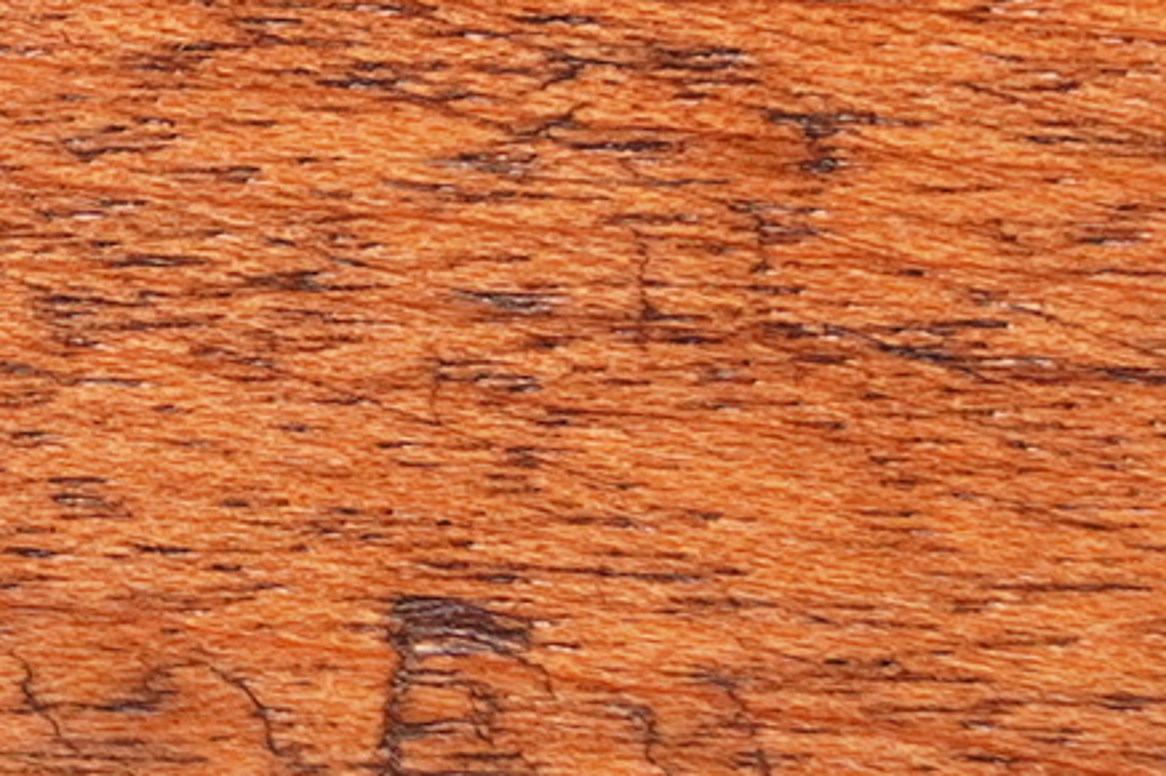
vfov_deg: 2.4
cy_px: -347
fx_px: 18713
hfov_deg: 3.6
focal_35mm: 578
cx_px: -683
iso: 800
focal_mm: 56
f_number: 5.6
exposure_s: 1/125
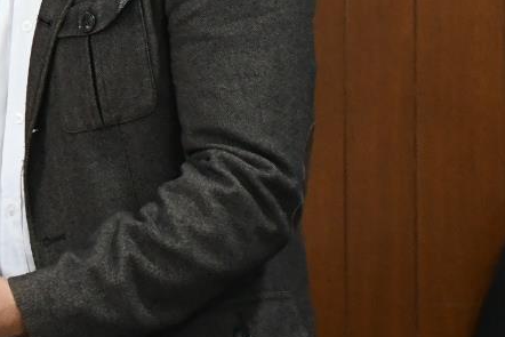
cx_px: -231
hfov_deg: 9.1
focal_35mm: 220
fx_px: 3087
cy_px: -154
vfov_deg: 6.2
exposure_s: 1/100
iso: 5000
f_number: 5.6
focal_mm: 40
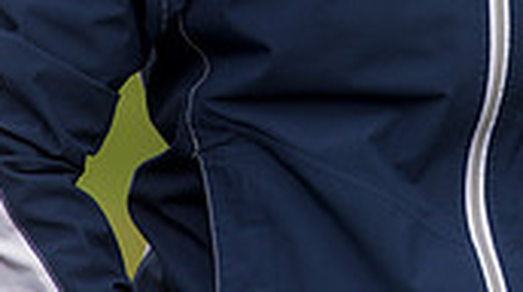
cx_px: 432
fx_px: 14714
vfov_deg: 1.1
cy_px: -287
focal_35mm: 1063
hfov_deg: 2.0
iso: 500
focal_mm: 300
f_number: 5.6
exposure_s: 1/2000
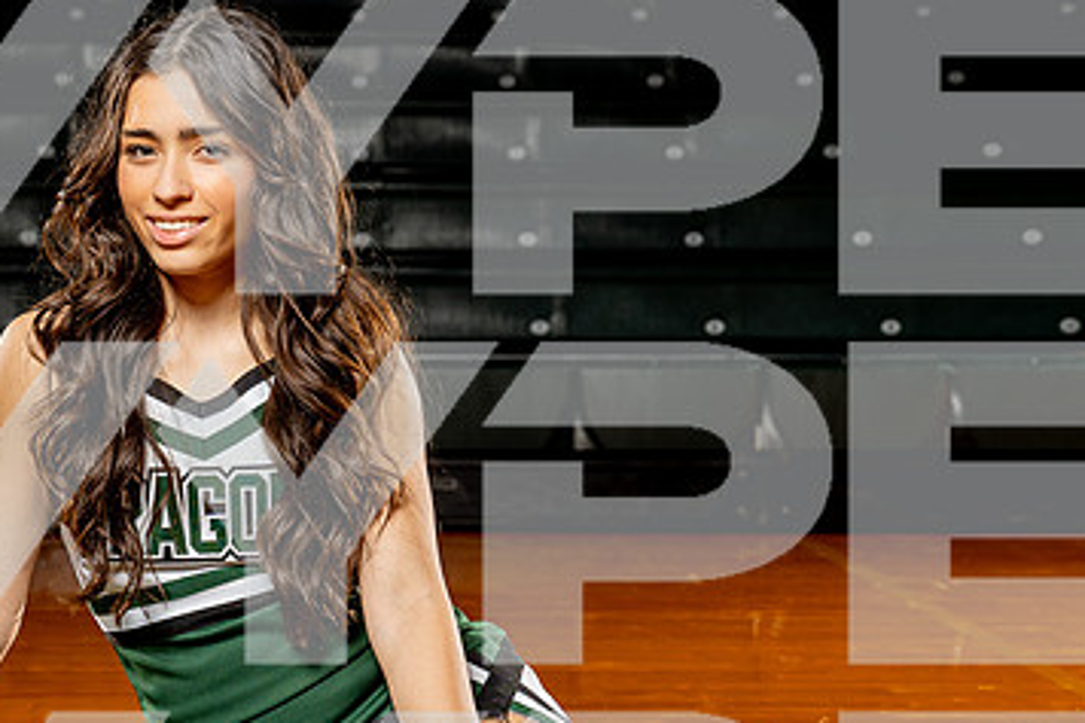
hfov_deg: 18.1
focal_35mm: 113
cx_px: 363
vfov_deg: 12.1
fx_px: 3404
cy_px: 567
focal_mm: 61
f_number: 5.6
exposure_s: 1/250
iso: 160
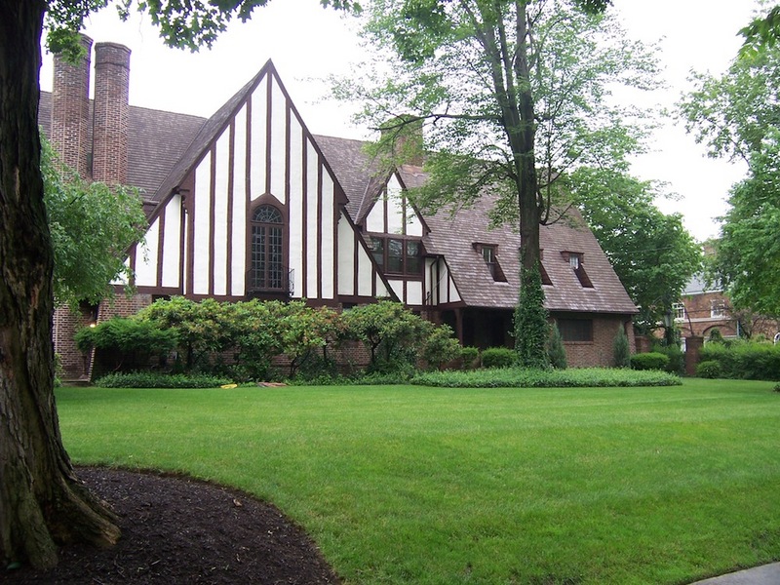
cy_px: 292
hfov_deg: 55.4
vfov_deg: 42.9
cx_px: 390
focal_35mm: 33
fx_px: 744
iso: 80
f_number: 3.4
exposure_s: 1/60
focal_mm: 5.5
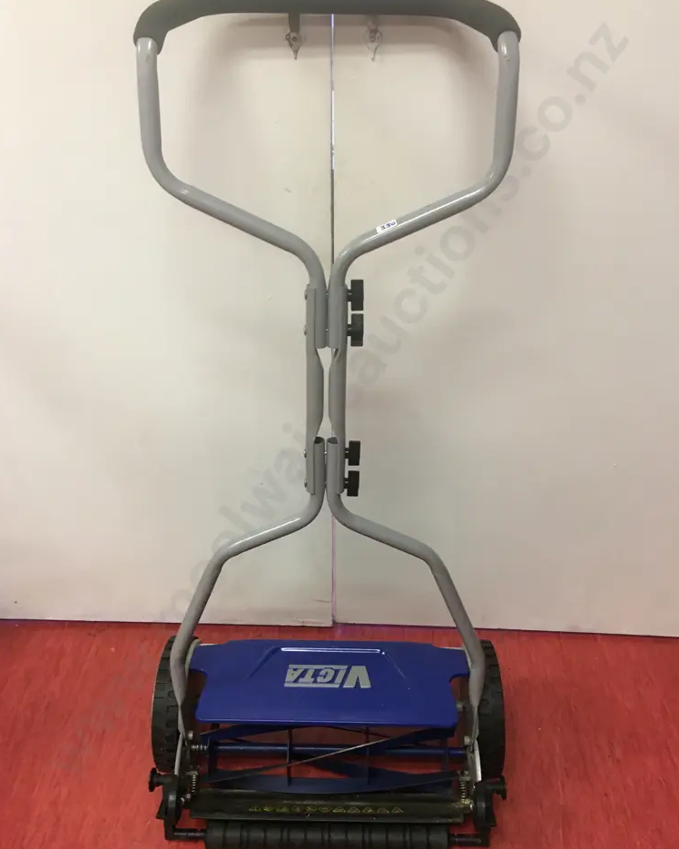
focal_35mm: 31
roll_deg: -0.3
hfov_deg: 47.1
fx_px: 779
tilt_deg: -29.6
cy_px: 402
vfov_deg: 57.1
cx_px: 338
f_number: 2.2
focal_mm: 4.15
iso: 160
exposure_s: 1/33
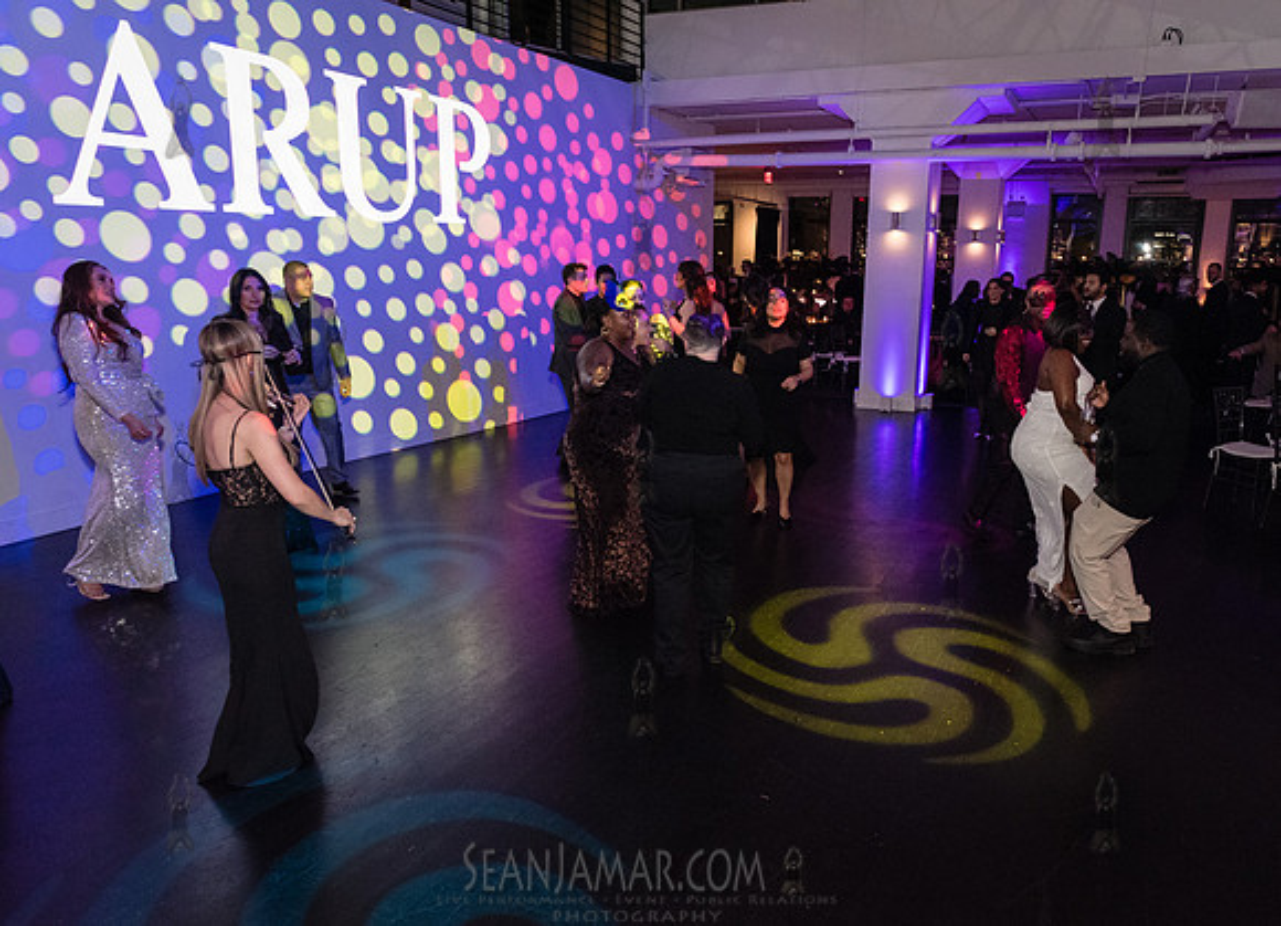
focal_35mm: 26
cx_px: 707
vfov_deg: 52.3
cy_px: 472
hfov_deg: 68.2
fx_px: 942
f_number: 3.5
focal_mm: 24
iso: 8000
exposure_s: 1/160
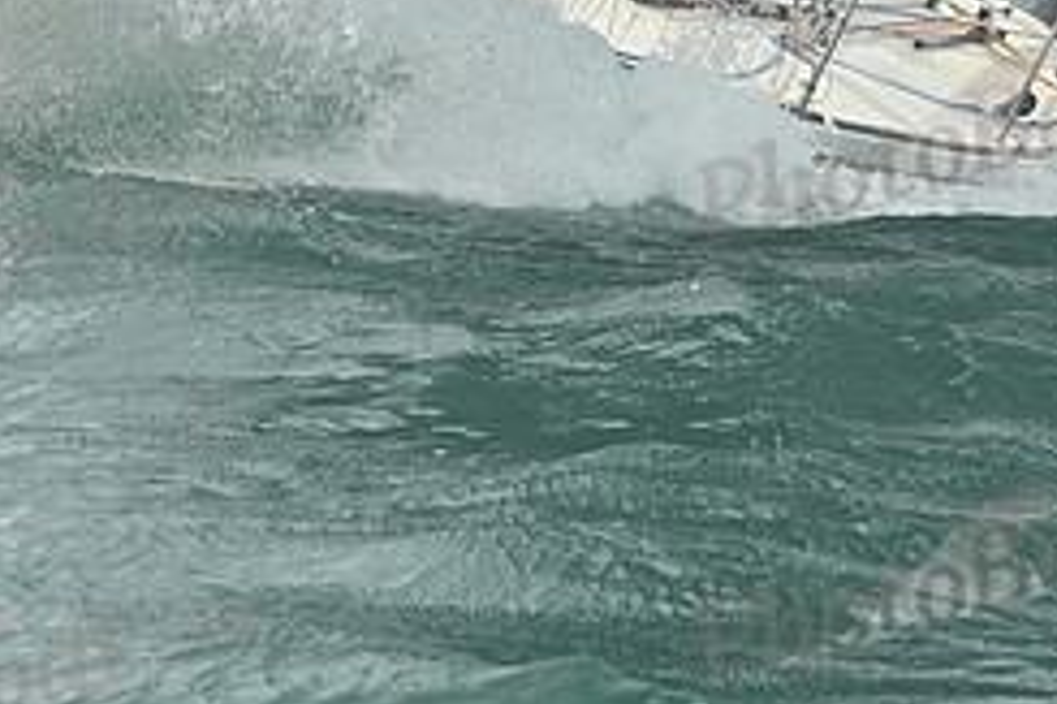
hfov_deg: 9.4
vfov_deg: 6.3
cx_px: 475
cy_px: -28
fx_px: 6396
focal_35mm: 218
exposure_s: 1/1250
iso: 320
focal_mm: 92
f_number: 9
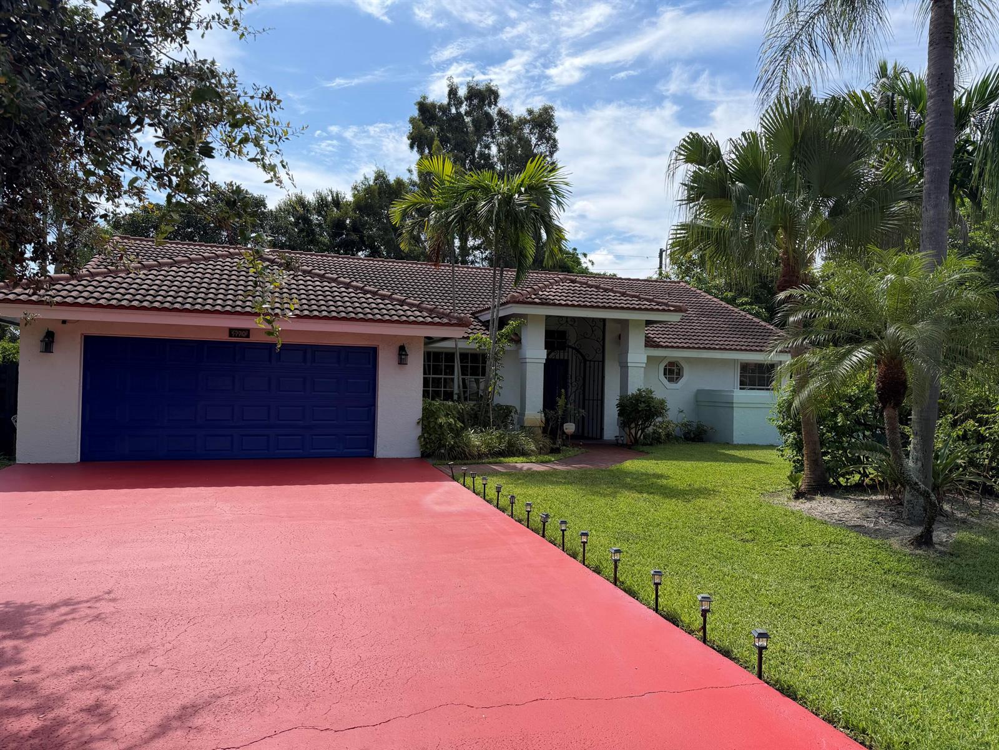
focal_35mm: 24
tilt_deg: +1.7
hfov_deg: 71.6
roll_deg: -0.8
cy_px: 375
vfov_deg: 56.8
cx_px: 500
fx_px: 693
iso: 100
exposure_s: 1/4405
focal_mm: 6.76
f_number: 1.78
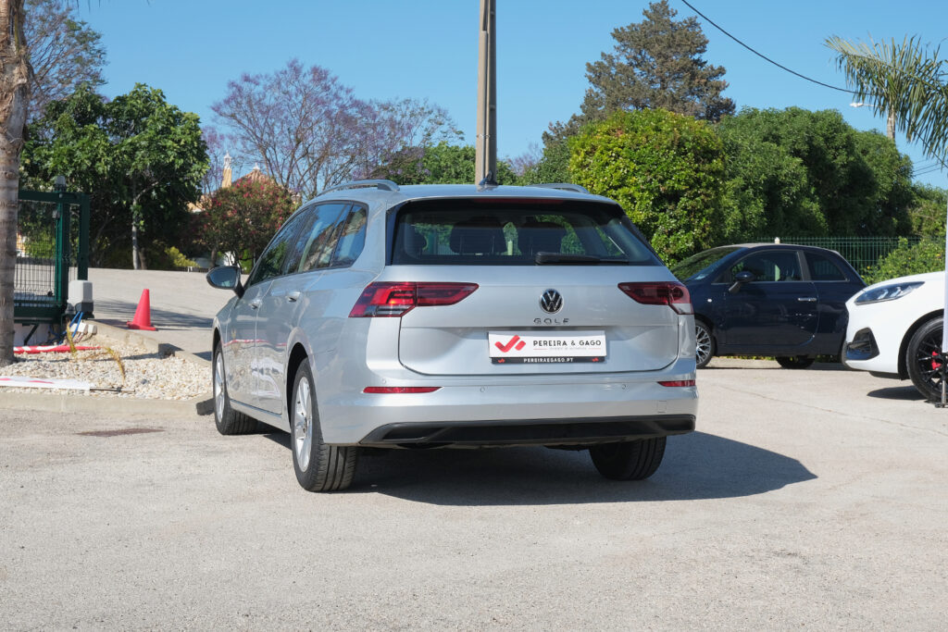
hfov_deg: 35.6
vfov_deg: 24.2
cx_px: 474
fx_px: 1475
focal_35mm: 56
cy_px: 316
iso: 160
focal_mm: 37.4
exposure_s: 1/250
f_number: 9
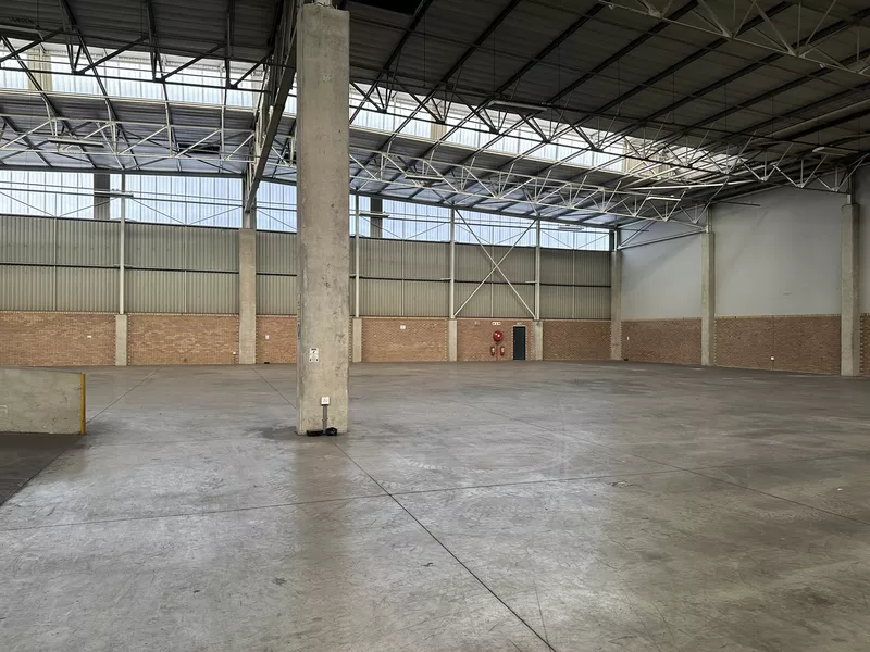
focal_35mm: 24
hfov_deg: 71.6
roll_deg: -0.7
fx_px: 603
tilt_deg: +0.2
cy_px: 326
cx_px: 435
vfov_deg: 56.8
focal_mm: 6.86
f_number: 1.78
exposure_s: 1/121
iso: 125
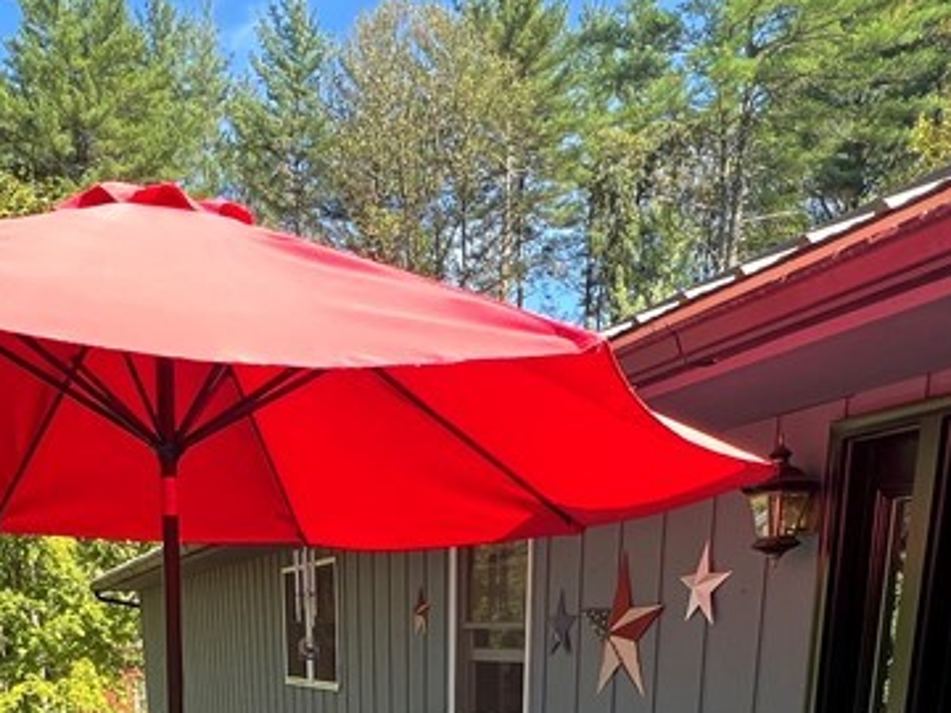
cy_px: 980
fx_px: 1016
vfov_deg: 29.2
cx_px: 396
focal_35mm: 37
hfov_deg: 49.9
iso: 32
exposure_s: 1/115
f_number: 1.8
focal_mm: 1.57
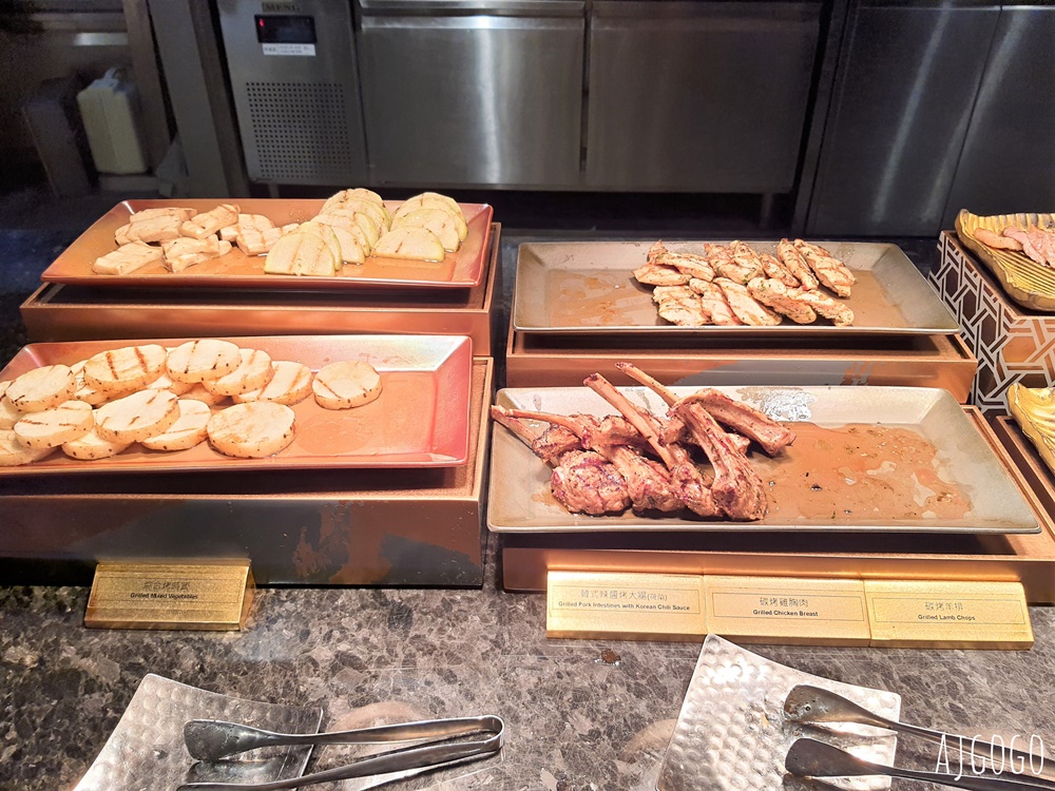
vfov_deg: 53.1
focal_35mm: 26
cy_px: 396
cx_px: 528
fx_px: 792
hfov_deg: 67.3
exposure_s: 1/120
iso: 64
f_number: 1.7
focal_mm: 4.32
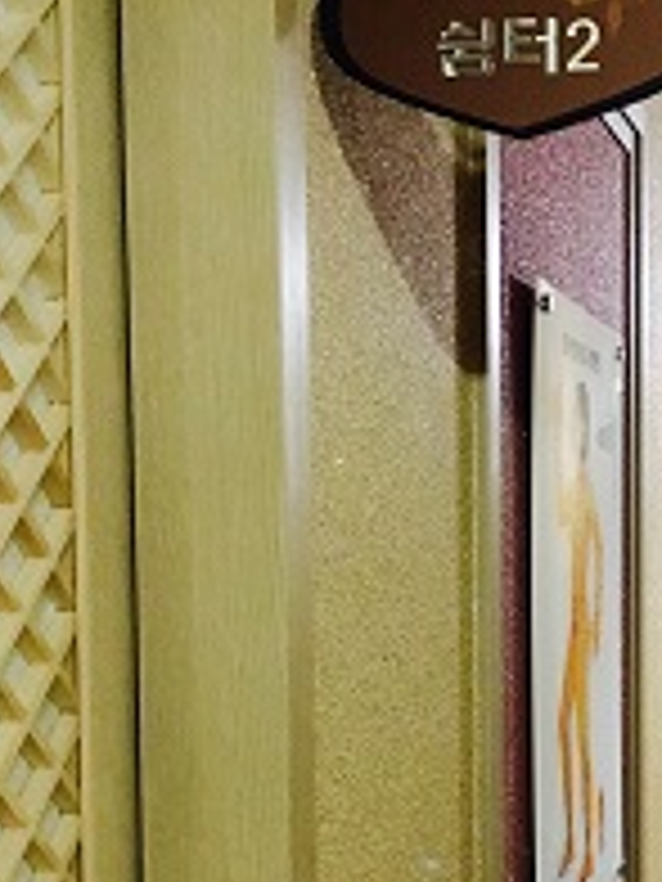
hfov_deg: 23.0
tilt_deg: -4.0
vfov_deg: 31.0
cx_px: 680
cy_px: 677
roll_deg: -0.2
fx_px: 1555
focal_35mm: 61
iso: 400
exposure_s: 1/15
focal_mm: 4.15
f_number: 2.2
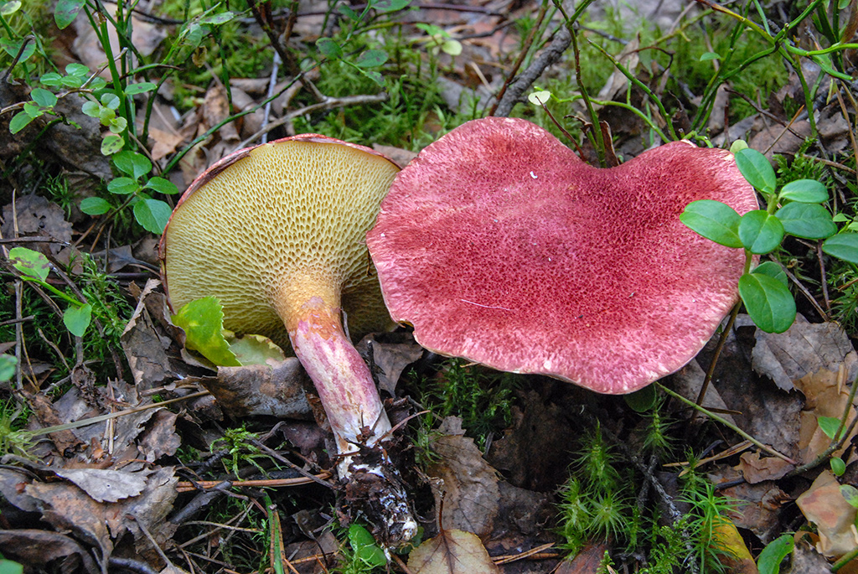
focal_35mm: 57
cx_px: 429
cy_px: 287
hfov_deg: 35.0
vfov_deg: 23.8
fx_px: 1360
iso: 800
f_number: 13
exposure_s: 1/30
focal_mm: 38
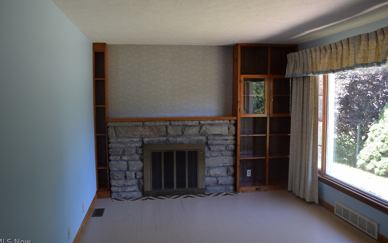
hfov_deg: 66.5
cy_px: 116
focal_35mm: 28
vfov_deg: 44.5
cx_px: 192
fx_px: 296
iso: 400
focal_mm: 18
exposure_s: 1/100
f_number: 5
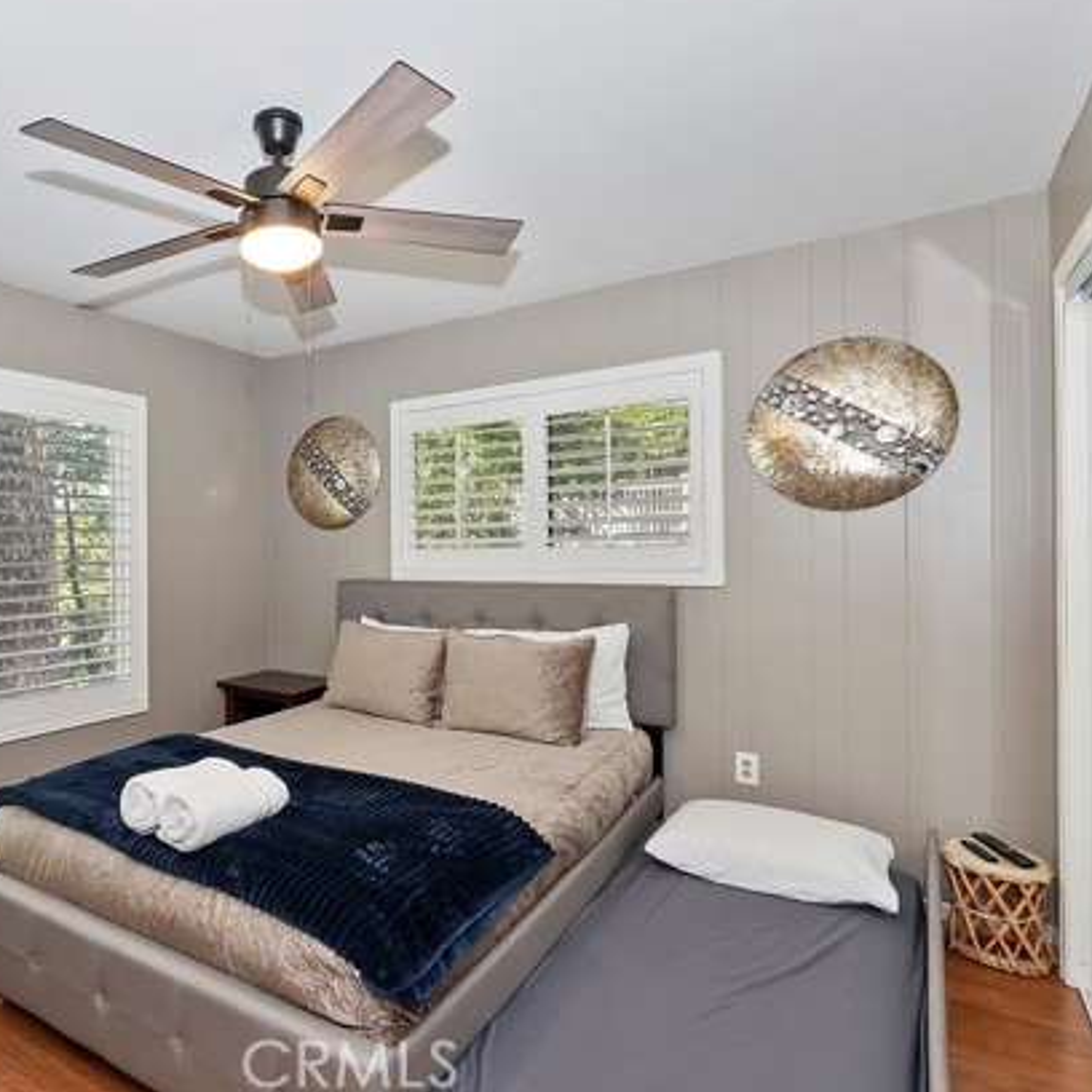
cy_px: 531
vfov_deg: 74.8
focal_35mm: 20
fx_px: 714
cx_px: 345
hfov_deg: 72.1
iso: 400
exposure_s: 1/30
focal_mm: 10
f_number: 8
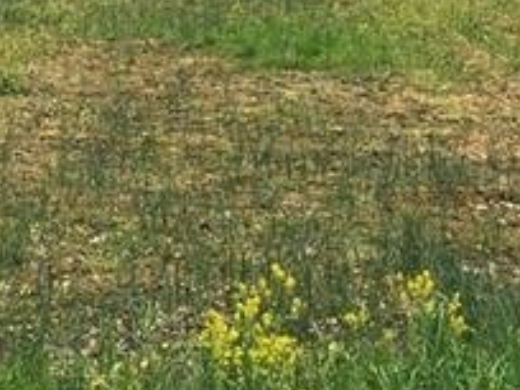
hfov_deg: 17.2
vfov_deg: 12.6
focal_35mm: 114
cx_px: 324
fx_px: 1713
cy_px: -117
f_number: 2.2
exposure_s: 1/1326
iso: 25
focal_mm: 4.15
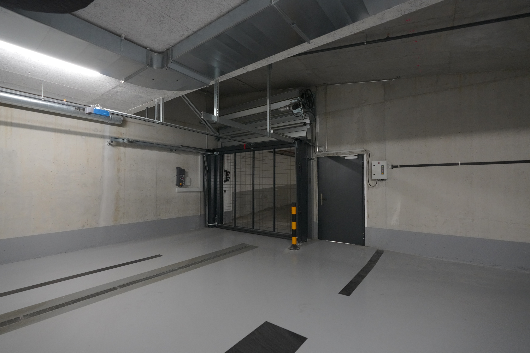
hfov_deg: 96.7
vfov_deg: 73.8
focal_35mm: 16
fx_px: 236
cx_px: 265
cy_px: 176
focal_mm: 16
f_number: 4.5
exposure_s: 1/80
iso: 4000
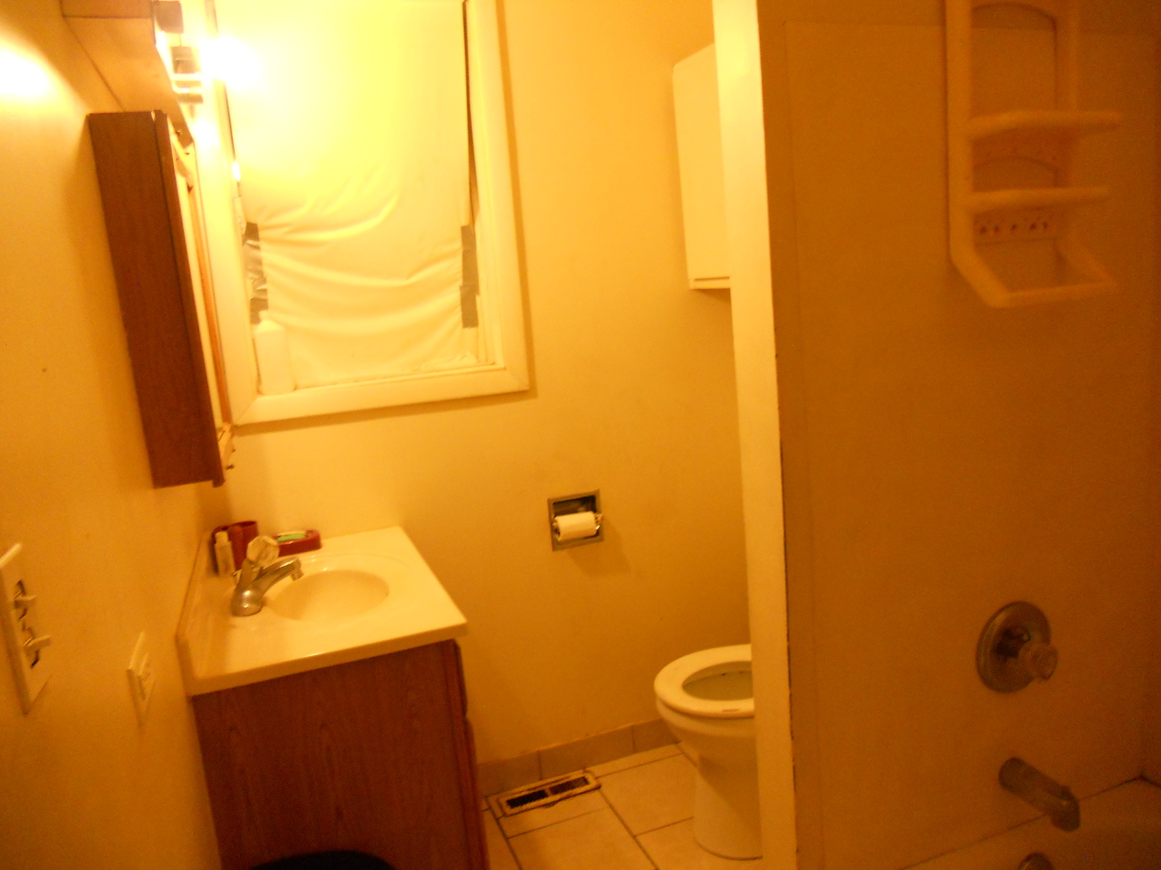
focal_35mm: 27
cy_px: 435
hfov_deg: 65.3
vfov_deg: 51.4
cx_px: 580
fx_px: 906
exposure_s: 1/30
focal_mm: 4.9
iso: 400
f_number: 3.2
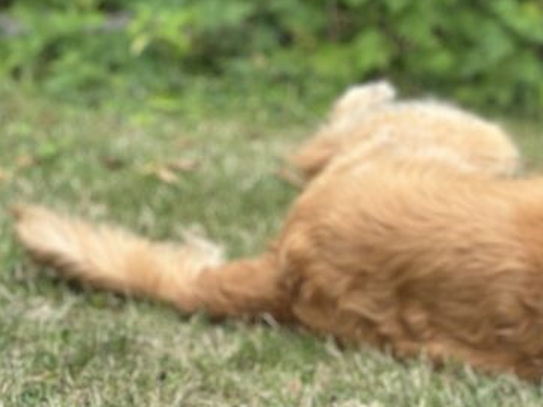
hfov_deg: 14.0
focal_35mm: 137
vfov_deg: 10.8
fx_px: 2148
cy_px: 325
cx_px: 628
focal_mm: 6.86
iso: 80
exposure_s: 1/911
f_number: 1.78
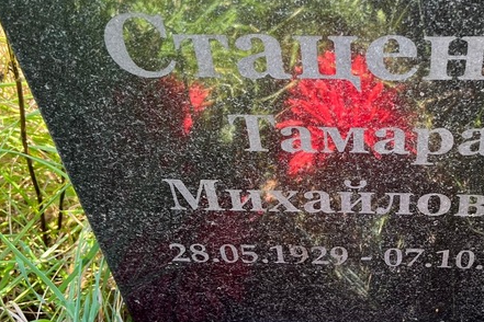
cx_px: 364
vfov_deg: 27.5
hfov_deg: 39.2
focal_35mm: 49
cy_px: 164
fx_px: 659
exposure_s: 1/129
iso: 50
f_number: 1.5
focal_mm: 5.7
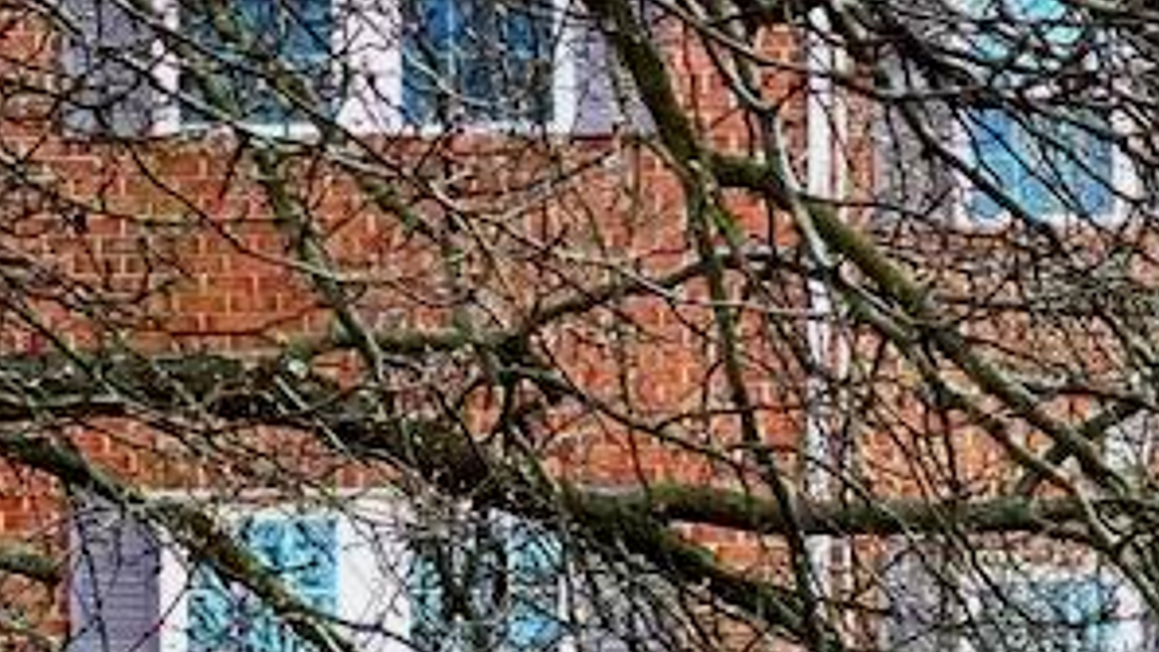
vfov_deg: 8.0
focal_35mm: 150
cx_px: 652
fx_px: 4609
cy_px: 871
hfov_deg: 14.3
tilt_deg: +6.6
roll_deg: +0.5
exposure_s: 1/40
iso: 200
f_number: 2.2
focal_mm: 7.5
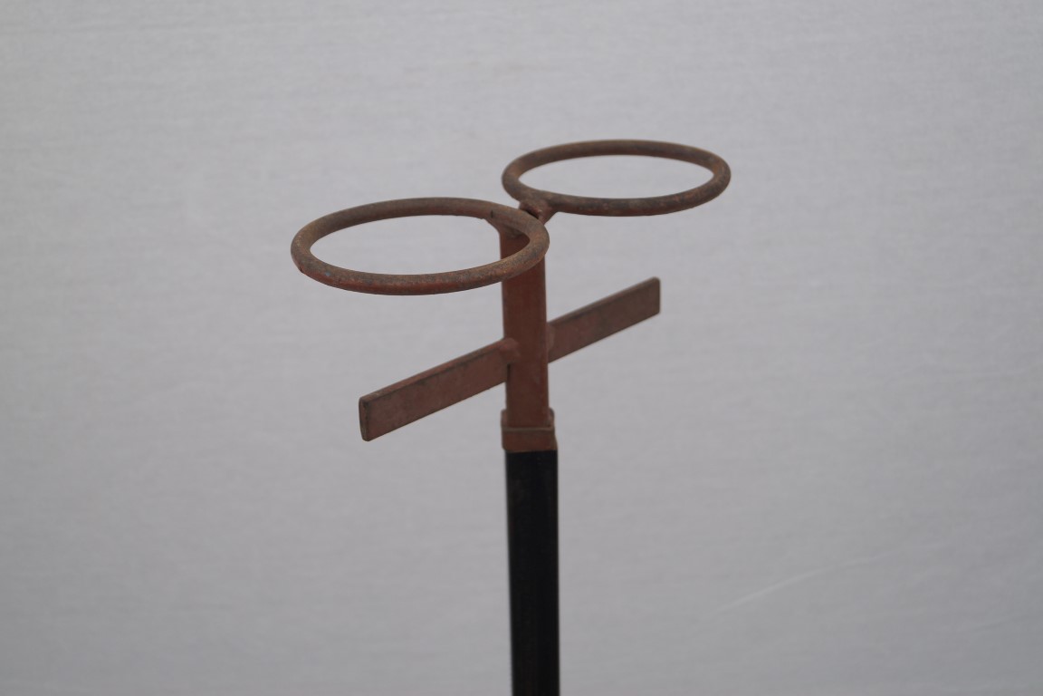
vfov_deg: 25.8
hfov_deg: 37.9
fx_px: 1521
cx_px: 522
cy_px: 348
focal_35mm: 52
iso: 160
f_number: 5
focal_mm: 35
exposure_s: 1/160
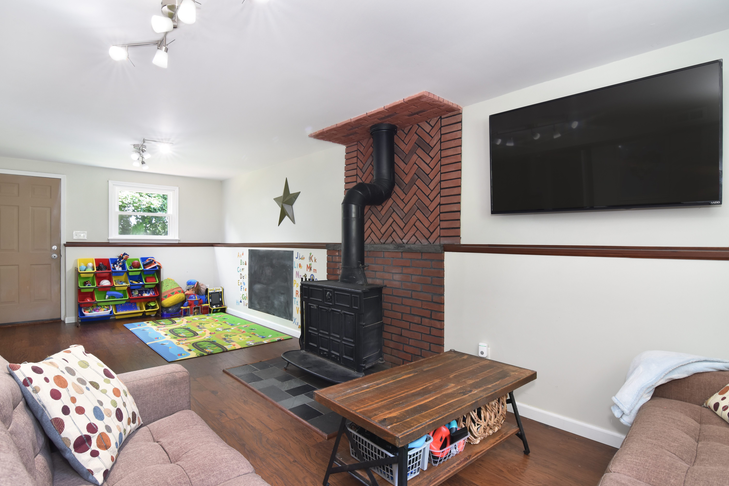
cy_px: 245
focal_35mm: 18
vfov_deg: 68.8
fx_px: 355
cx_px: 350
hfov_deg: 91.5
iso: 640
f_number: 8
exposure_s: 1/30
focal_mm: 11
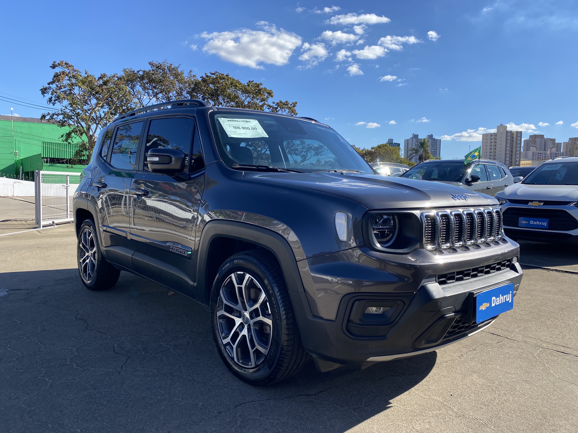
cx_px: 289
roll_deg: -0.5
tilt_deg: -3.9
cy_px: 216
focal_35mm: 26
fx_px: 434
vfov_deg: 53.1
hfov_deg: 67.3
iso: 32
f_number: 1.8
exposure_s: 1/1838
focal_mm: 4.25
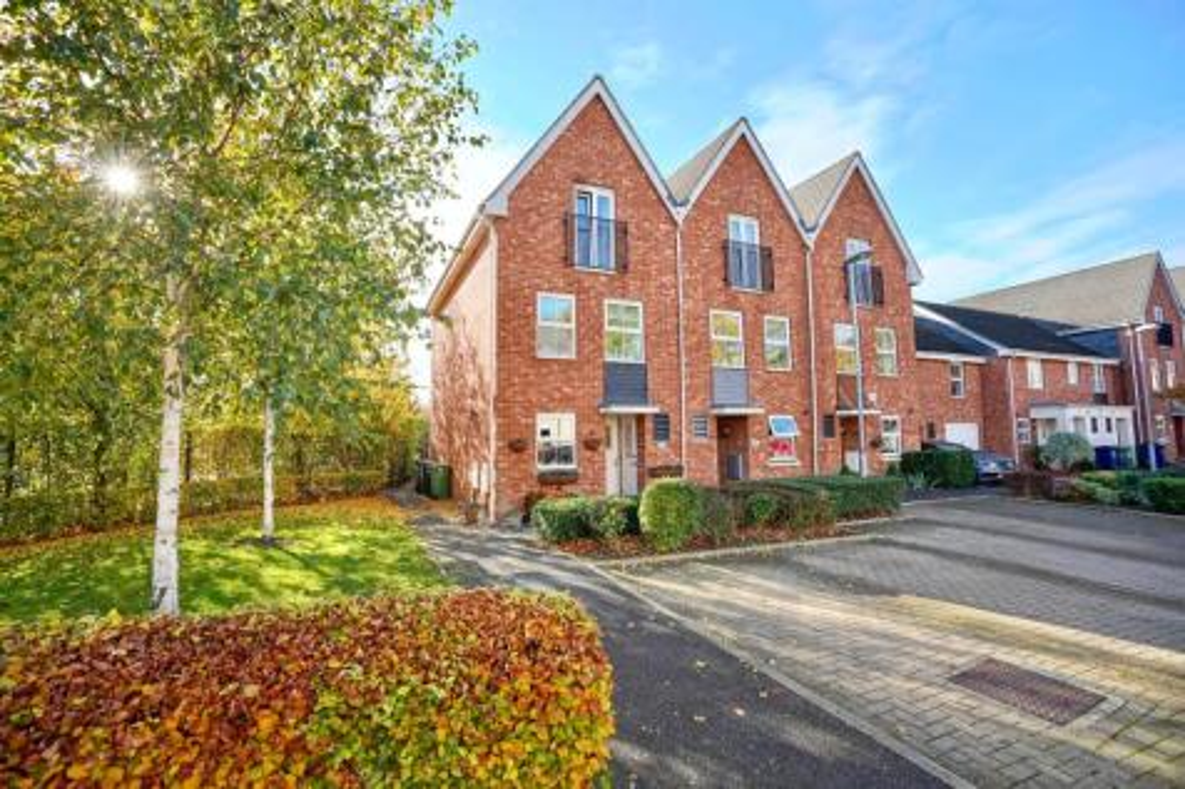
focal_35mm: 16
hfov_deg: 96.8
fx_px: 526
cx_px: 592
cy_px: 394
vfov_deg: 73.7
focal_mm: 16
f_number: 6.3
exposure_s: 1/160
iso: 320
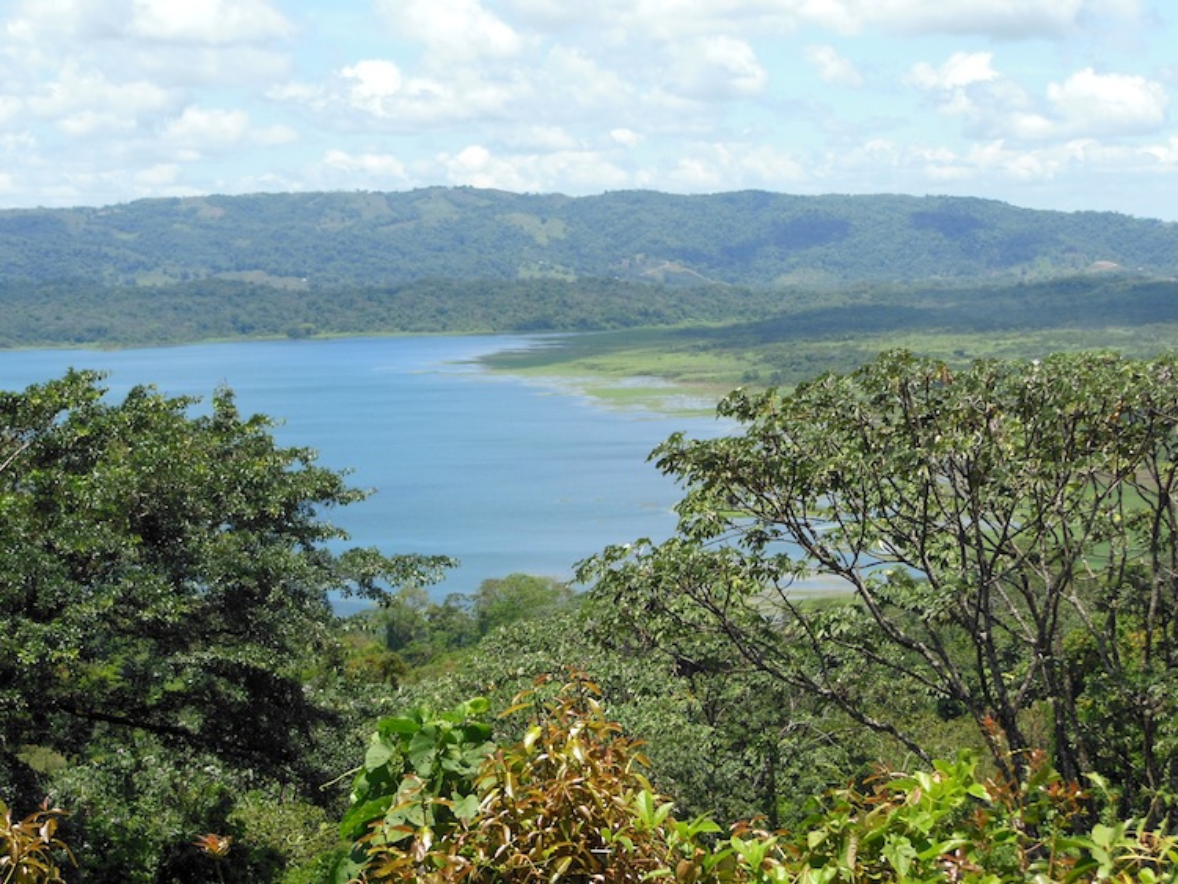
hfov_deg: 24.4
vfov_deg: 18.4
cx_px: 589
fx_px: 2723
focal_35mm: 80
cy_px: 442
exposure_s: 1/500
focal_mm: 14.3
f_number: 5.4
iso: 125
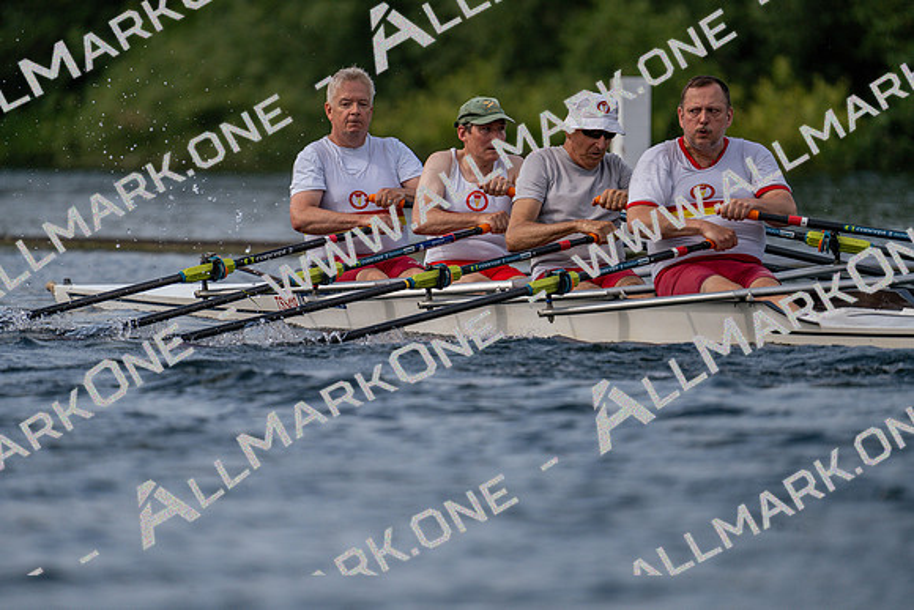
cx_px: 457
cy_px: 305
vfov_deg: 2.3
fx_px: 15236
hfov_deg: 3.4
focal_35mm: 600
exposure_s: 1/1600
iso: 320
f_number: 6.3
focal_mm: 600
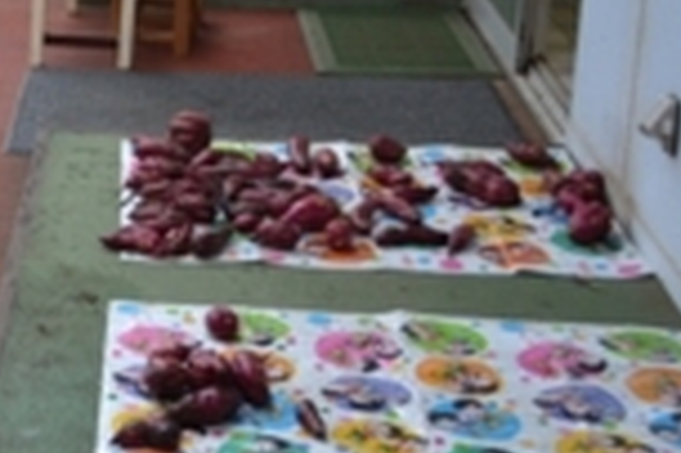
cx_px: -130
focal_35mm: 95
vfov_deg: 14.2
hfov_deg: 20.2
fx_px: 1795
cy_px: 43
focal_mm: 24
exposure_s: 1/80
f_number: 4.5
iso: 400
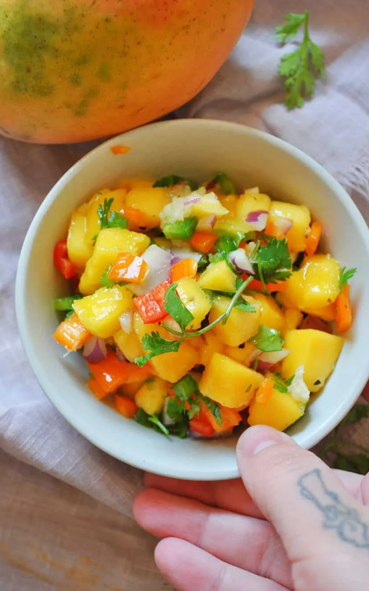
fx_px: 998
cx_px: 194
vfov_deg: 33.0
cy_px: 298
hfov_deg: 20.9
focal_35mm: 62
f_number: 5.3
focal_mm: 40
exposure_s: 1/125
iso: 800
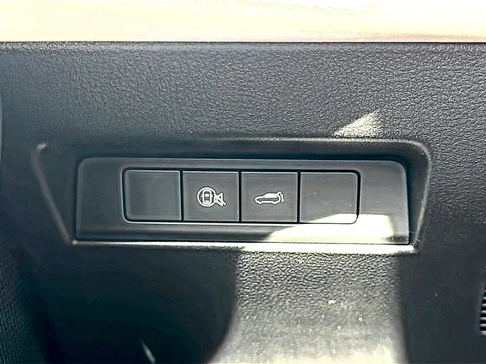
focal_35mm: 43
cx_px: 243
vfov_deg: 33.6
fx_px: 604
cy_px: 182
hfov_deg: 43.9
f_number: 1.78
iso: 160
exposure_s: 1/40
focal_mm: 6.86
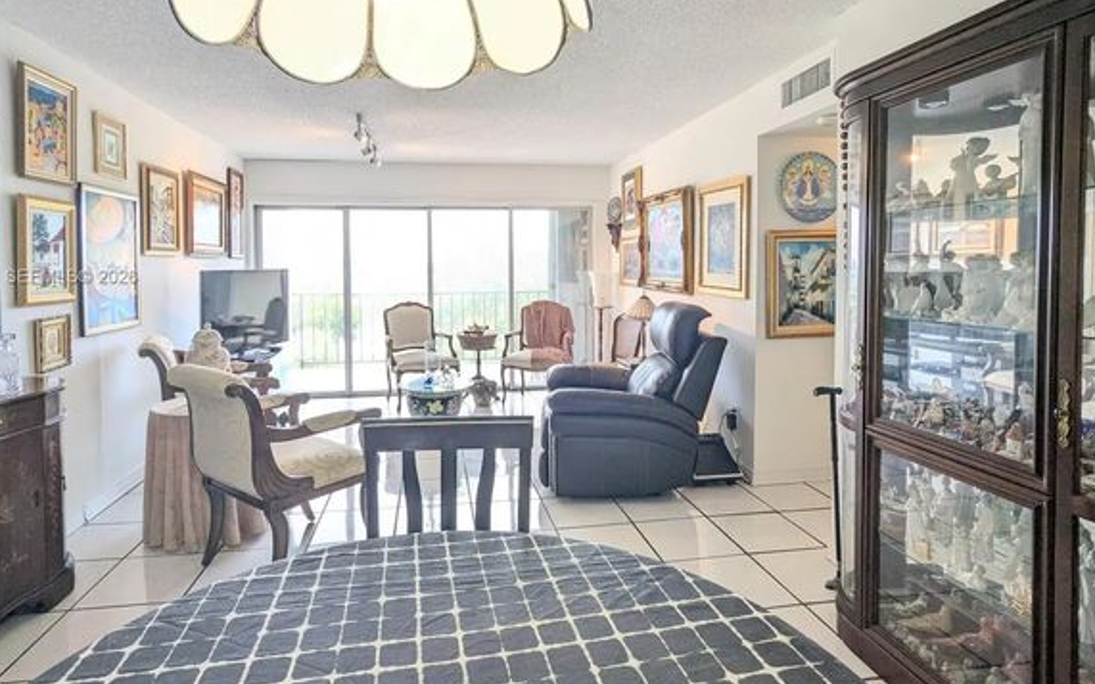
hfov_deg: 87.9
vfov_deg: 61.8
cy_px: 278
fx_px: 567
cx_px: 512
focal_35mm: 19
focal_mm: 2.35
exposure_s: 1/60
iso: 59
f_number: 2.2
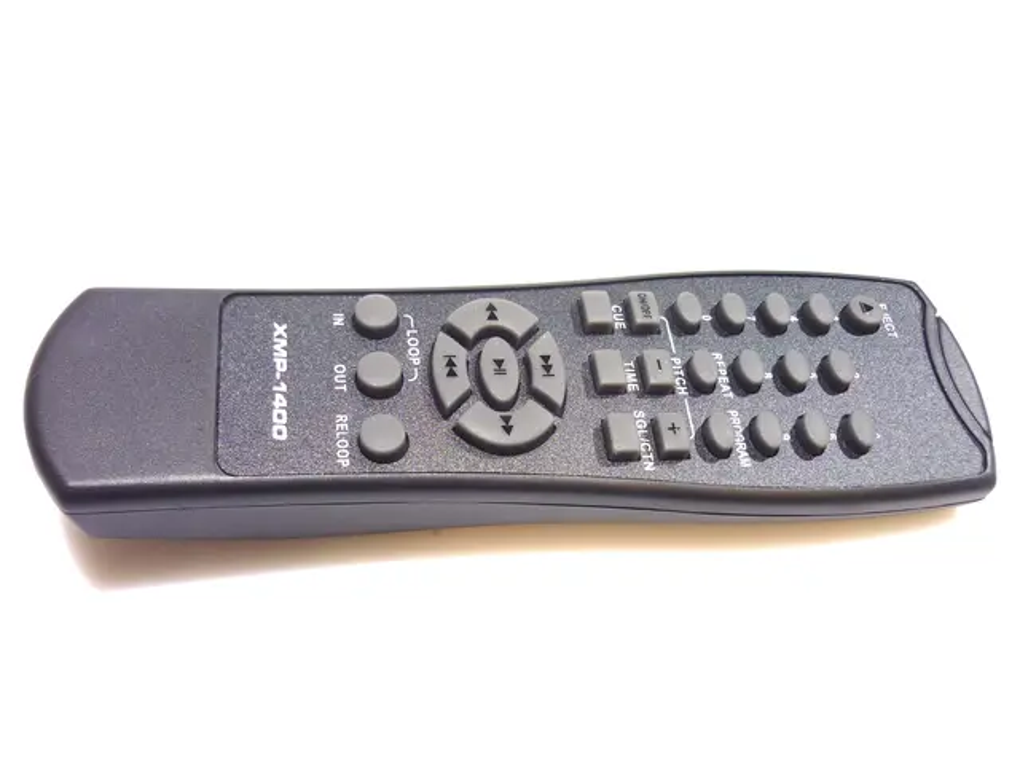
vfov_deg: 42.9
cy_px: 382
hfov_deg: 55.4
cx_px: 510
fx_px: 972
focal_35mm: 33
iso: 80
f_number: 2.8
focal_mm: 5.5
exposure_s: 1/50
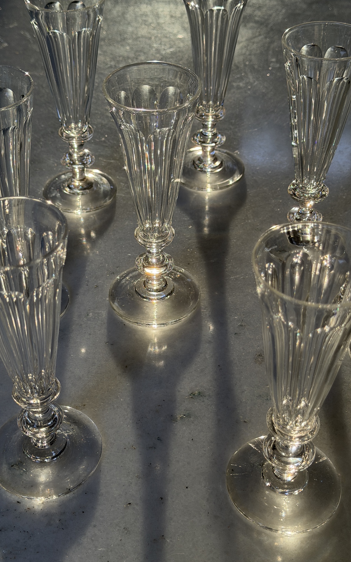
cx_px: 156
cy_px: 281
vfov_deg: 39.6
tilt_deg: -41.9
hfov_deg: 25.3
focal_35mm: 51
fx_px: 781
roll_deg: +2.0
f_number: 1.78
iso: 200
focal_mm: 6.76
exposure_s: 1/177
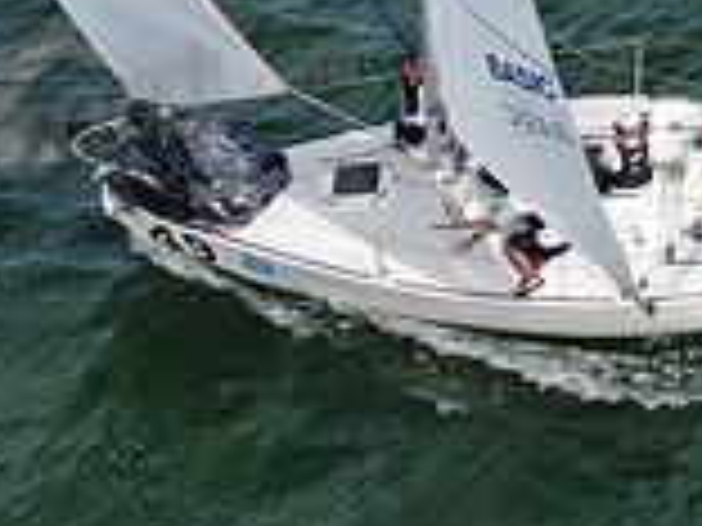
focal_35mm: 179
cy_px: -196
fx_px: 3630
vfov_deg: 8.2
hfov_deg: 11.0
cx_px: 626
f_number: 3.8
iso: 100
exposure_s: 1/640
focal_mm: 8.6
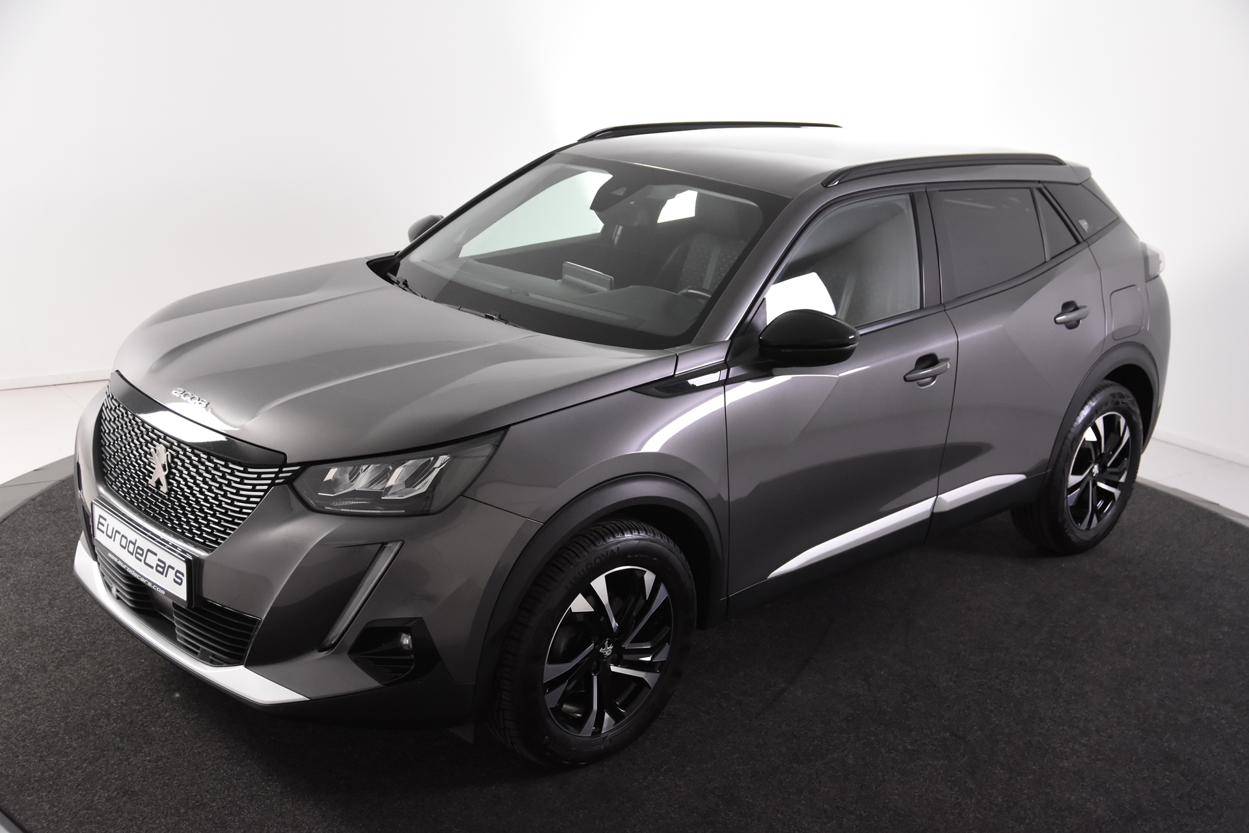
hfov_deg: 46.4
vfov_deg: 31.9
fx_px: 1457
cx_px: 624
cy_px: 416
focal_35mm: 42
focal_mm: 28
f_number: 4.5
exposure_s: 1/80
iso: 1600
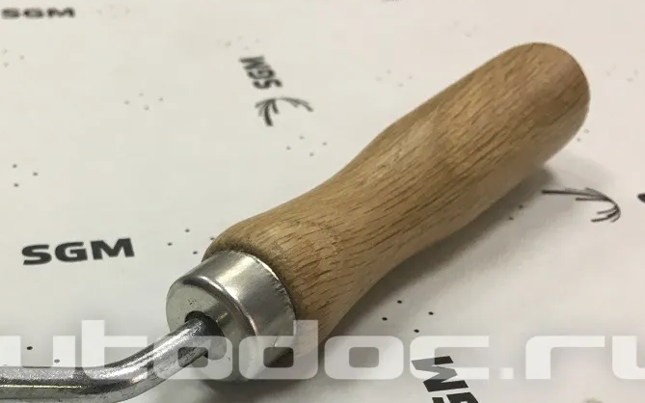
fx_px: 896
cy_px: 358
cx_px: 219
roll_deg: -2.9
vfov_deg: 24.6
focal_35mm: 51
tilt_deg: -40.9
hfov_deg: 39.1
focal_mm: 4.15
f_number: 2.2
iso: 40
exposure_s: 1/33
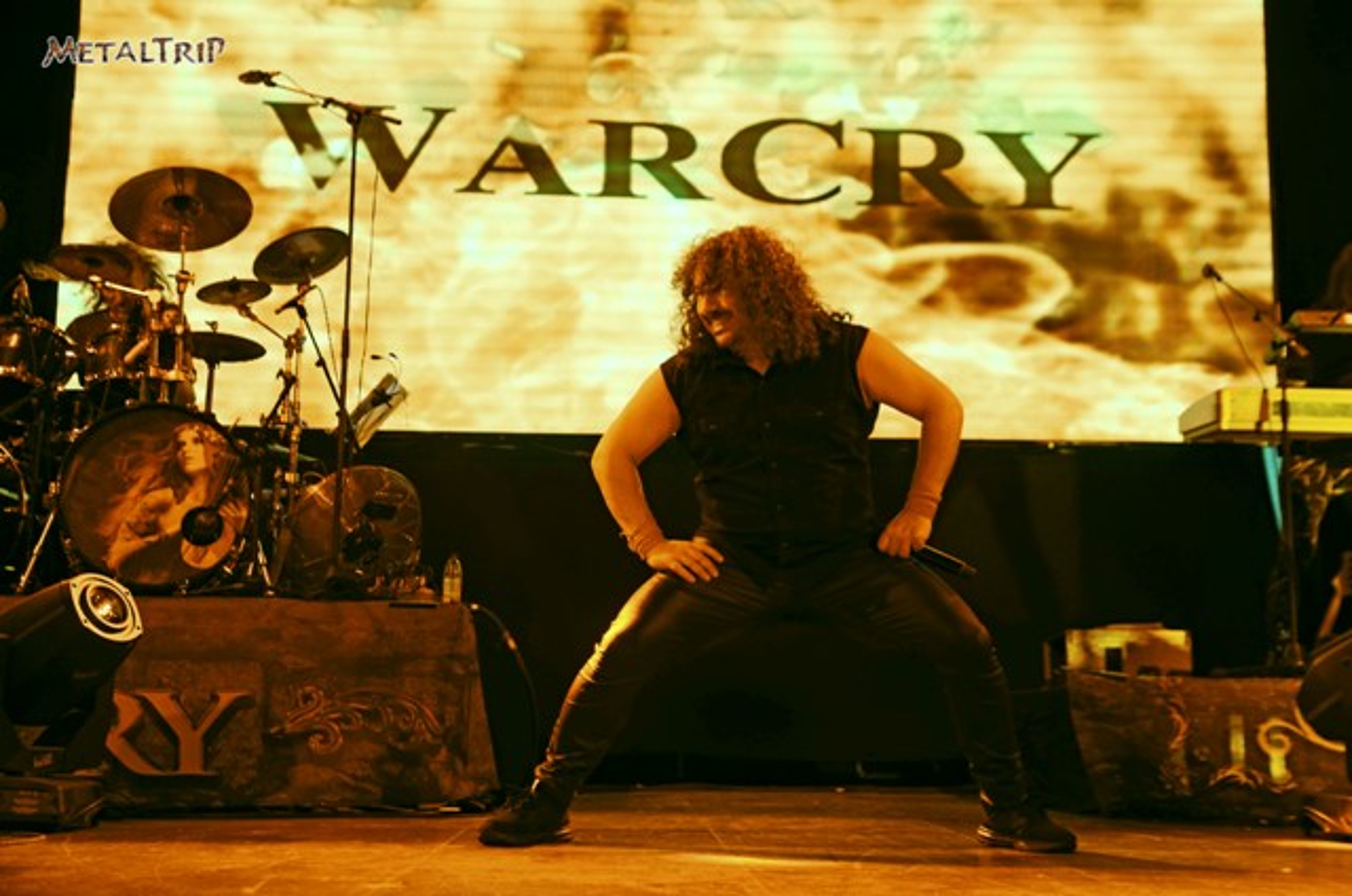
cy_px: 448
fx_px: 1630
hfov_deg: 45.0
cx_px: 676
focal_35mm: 44
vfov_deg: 30.7
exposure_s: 1/60
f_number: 2.8
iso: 500
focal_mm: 29
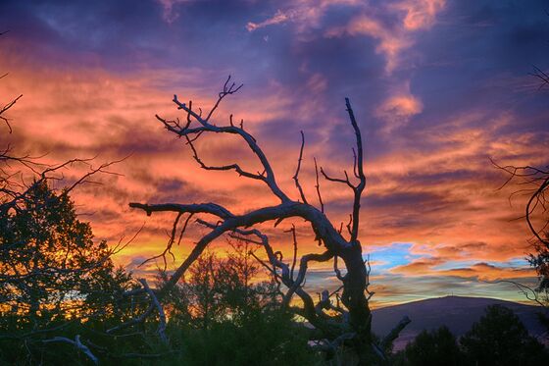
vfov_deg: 25.5
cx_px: 274
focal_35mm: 53
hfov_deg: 37.5
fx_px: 808
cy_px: 183
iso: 160
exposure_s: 1/50
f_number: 5
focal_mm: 53
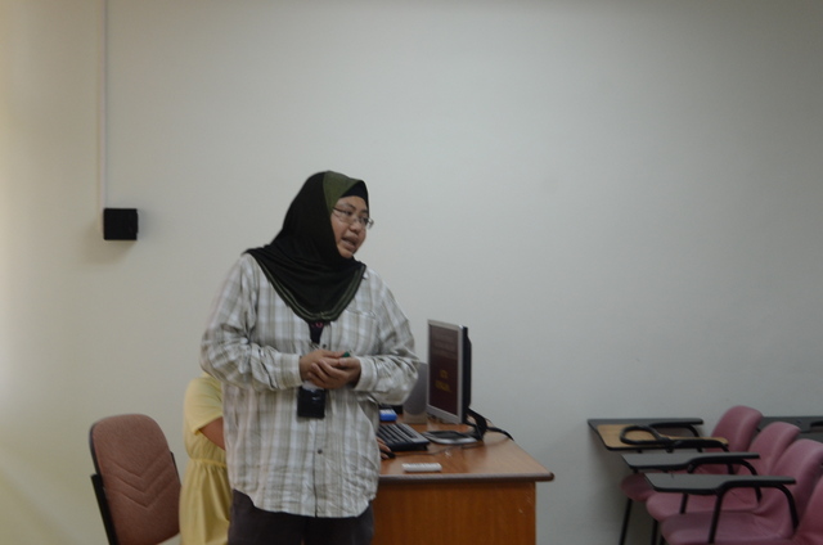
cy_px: 272
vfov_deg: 20.1
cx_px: 412
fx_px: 1540
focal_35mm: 68
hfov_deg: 29.9
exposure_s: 1/60
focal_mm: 45
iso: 1000
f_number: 5.6
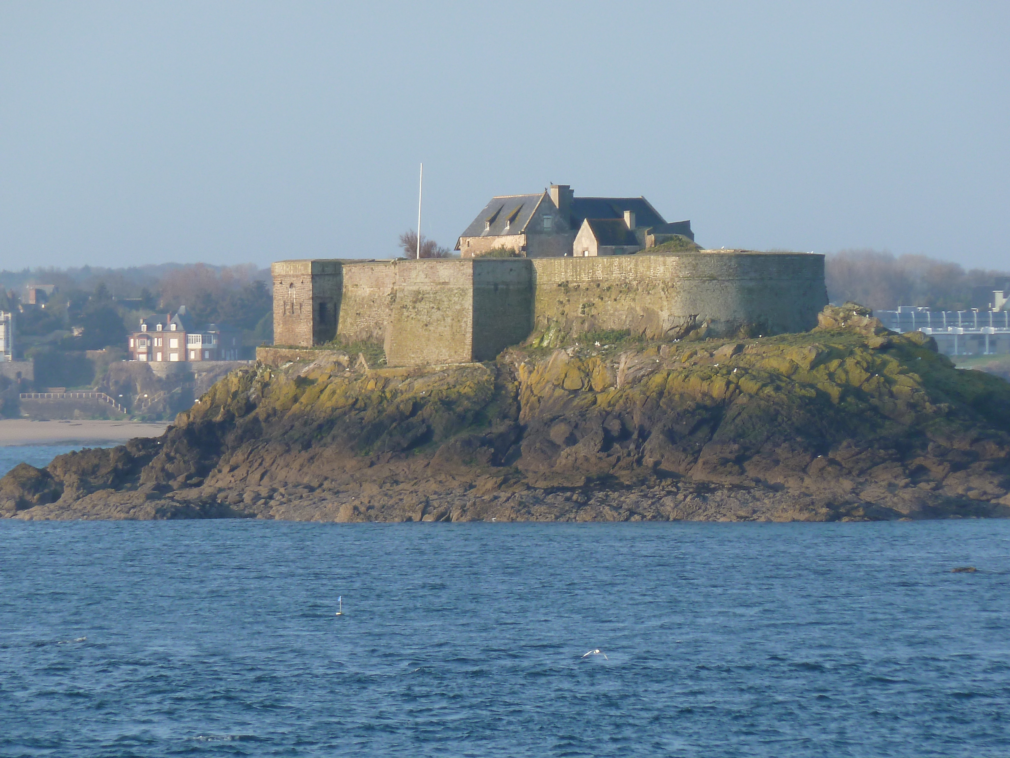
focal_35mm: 399
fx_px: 11642
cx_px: 505
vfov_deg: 3.7
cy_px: 379
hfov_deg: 5.0
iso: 80
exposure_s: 1/160
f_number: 4.9
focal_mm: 49.2
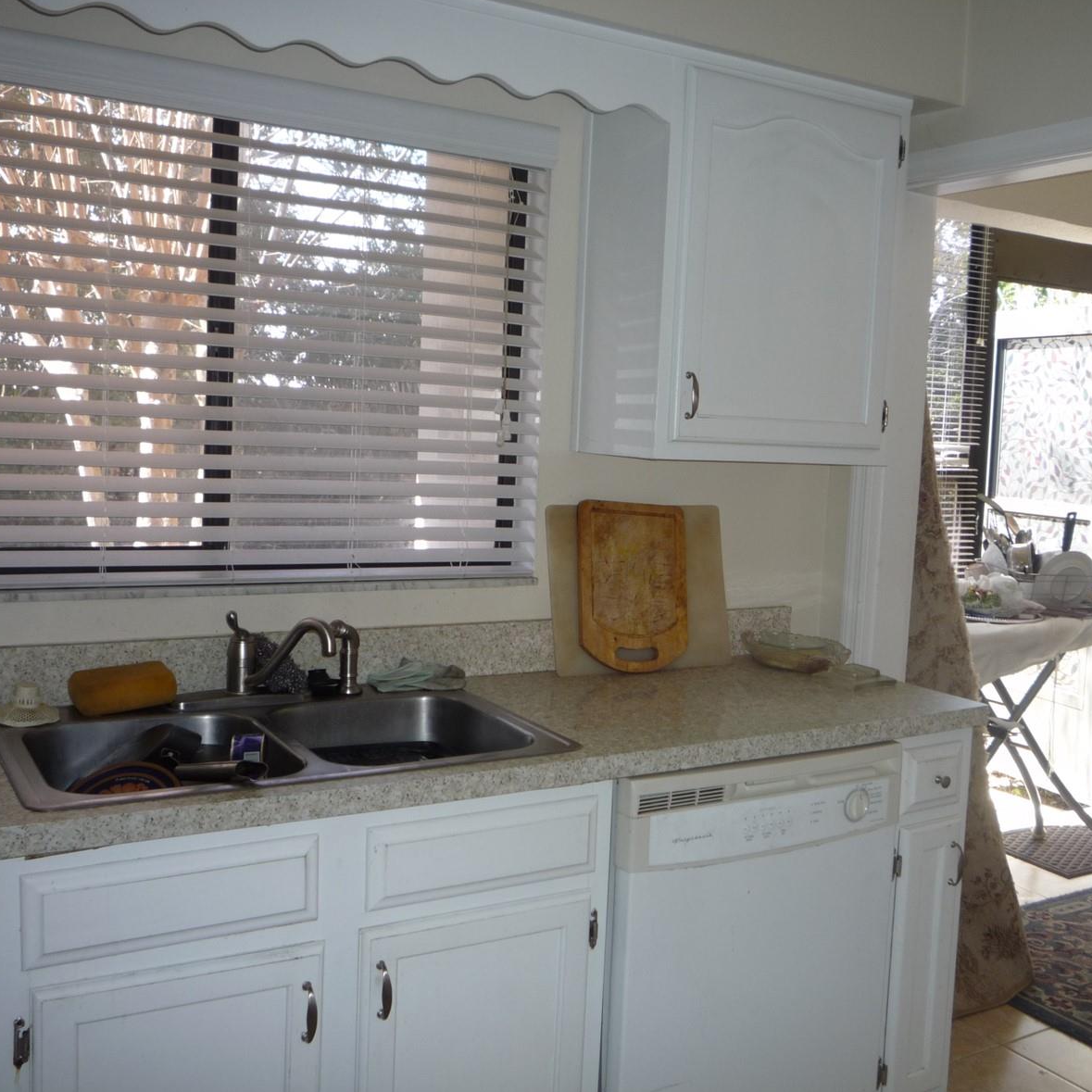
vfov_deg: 46.0
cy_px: 546
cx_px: 628
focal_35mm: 36
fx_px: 1285
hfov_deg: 45.9
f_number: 3.3
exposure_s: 1/30
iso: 100
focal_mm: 5.2
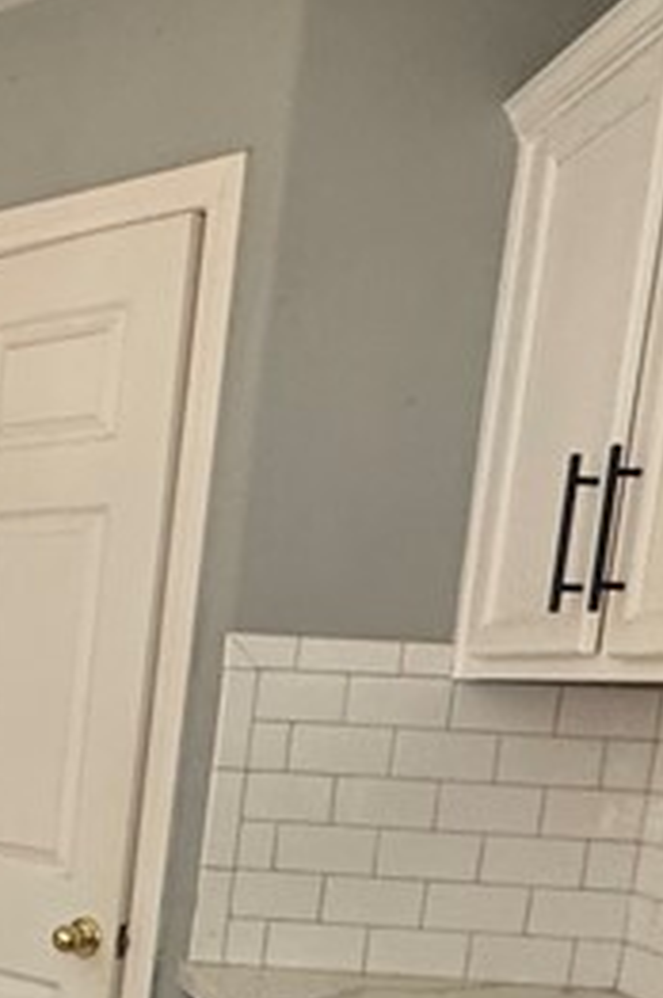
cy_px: 960
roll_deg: -3.8
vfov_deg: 32.7
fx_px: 1579
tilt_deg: -10.5
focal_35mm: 57
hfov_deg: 20.4
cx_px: -332
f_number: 2.2
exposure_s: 1/68
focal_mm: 2.22
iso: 320
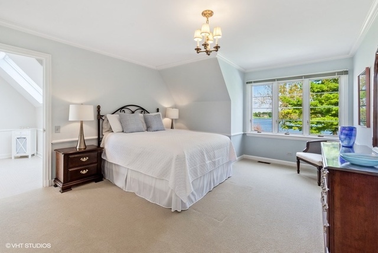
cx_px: 189
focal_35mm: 15
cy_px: 126
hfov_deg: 100.4
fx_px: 158
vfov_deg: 77.4
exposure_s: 1/8
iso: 200
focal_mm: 10
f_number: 9.5
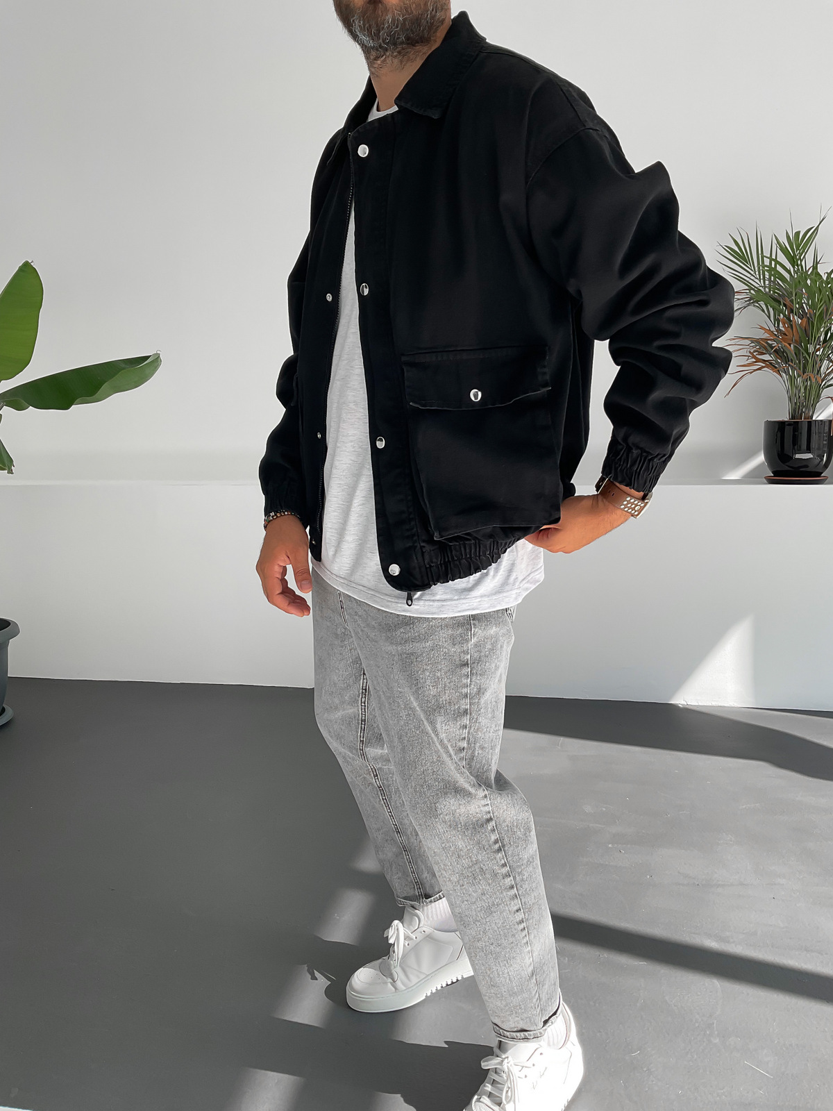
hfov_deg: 48.2
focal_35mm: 29
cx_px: 416
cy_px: 556
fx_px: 930
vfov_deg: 61.7
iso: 16
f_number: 1.8
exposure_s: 1/280
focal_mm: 3
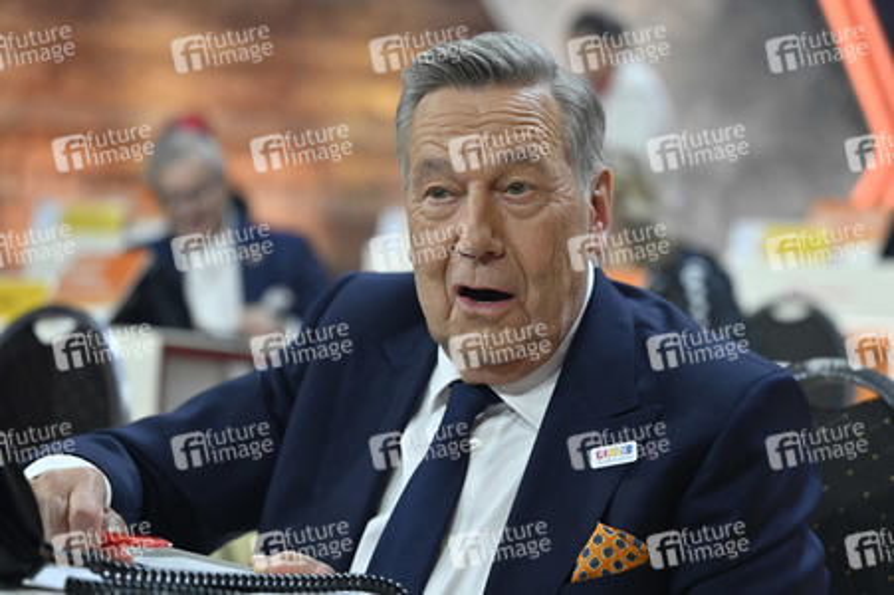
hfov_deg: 28.9
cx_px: 447
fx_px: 1737
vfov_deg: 19.4
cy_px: 298
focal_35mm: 70
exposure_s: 1/640
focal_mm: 70
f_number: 2.8
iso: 2000
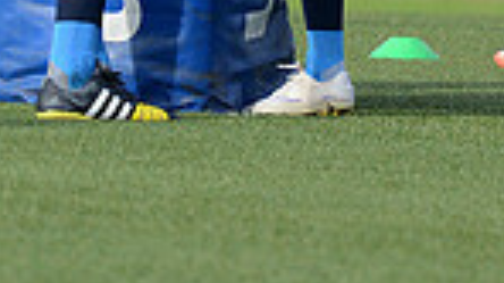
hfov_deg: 1.9
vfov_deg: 1.1
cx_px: 242
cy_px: -326
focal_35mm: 1148
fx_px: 15331
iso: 800
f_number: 4
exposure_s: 1/2500
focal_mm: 280
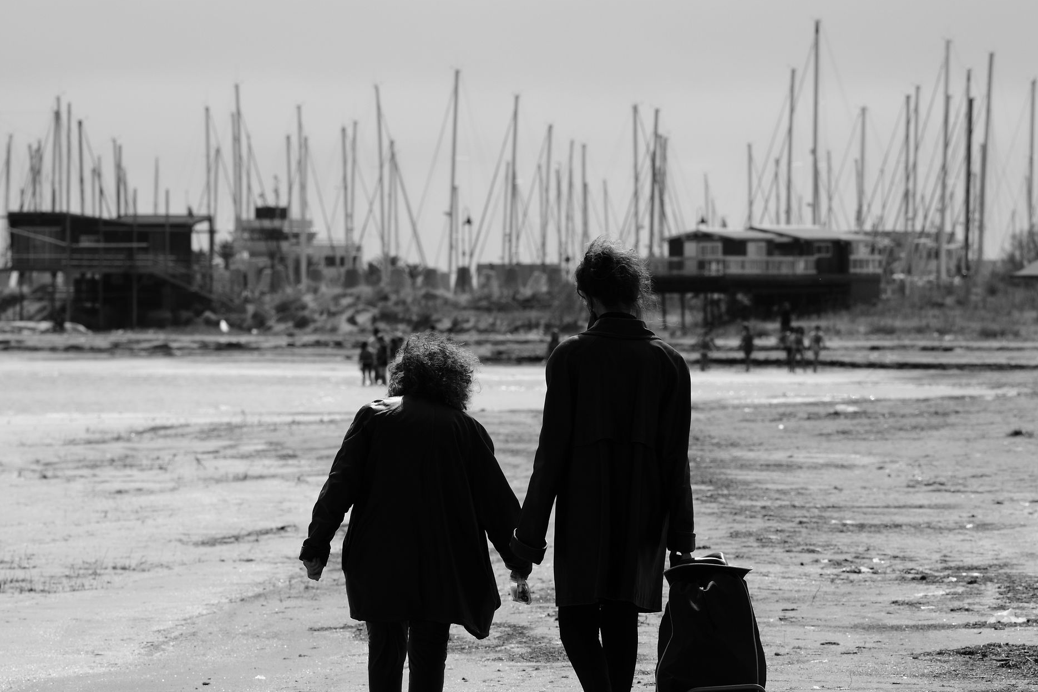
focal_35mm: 295
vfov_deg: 4.7
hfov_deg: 7.0
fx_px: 8504
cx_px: 631
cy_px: 436
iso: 250
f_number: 8
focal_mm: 153.2
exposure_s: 1/1000
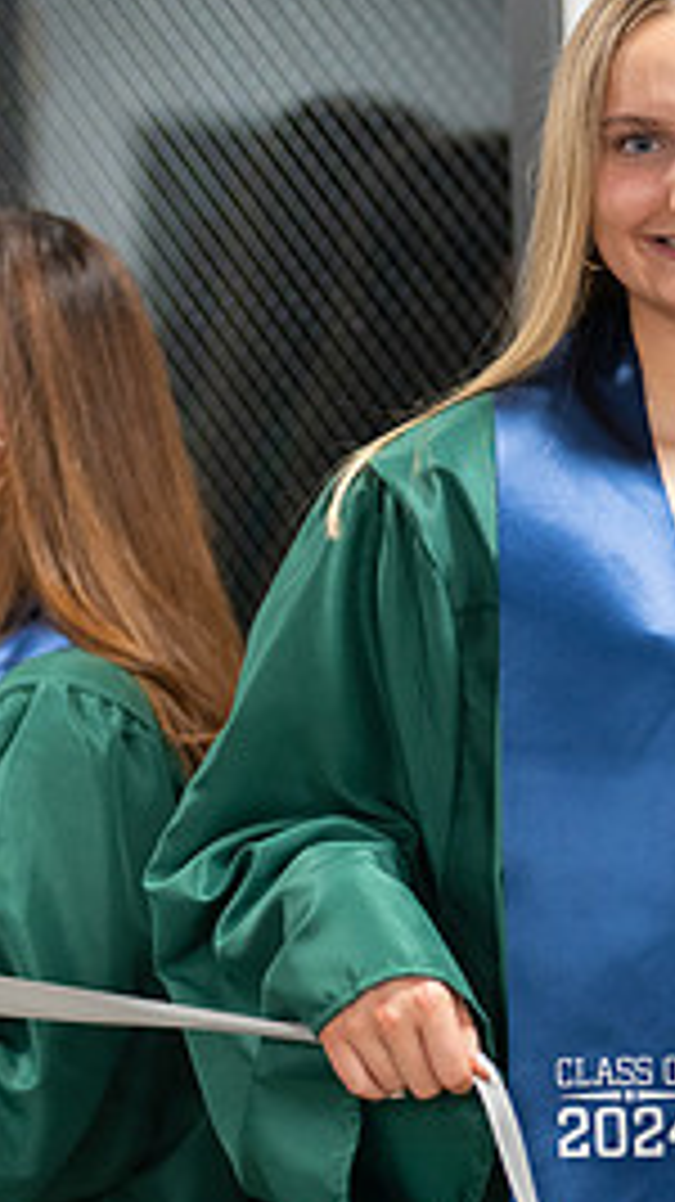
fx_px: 4554
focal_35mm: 143
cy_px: 762
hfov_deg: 8.4
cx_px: 839
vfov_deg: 15.0
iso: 800
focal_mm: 50
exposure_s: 1/320
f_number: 1.2
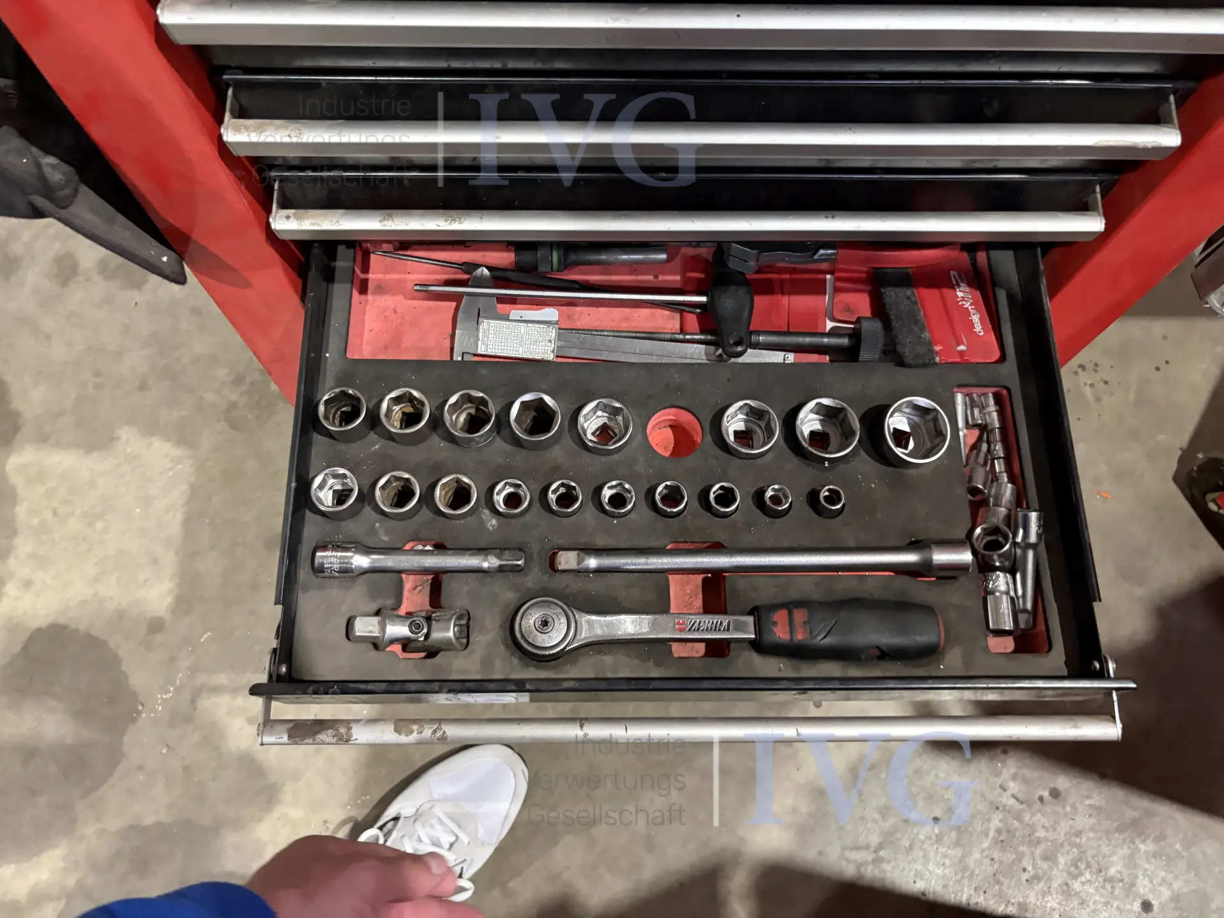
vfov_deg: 53.1
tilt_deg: -70.6
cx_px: 612
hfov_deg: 67.3
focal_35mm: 26
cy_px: 459
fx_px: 919
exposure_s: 1/50
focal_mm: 5.96
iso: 500
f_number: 1.6
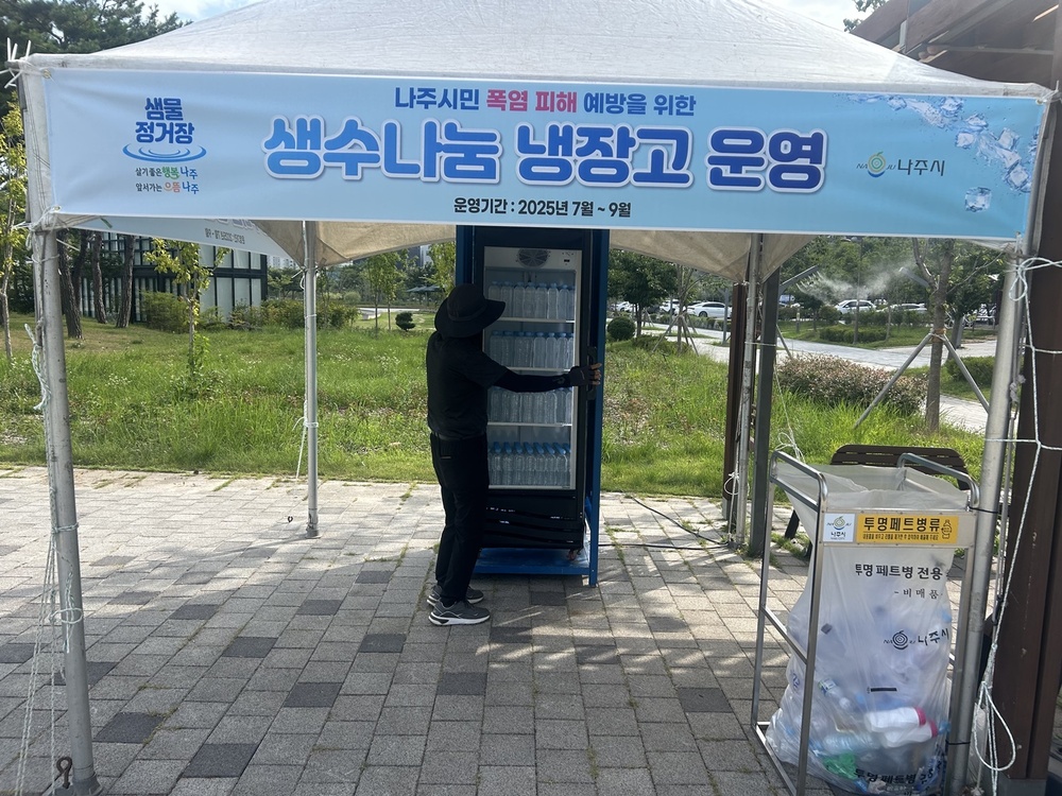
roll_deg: -1.4
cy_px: 398
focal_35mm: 26
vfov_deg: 53.1
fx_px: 798
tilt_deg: -5.7
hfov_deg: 67.3
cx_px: 531
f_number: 1.5
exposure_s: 1/1972
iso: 50
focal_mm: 5.7
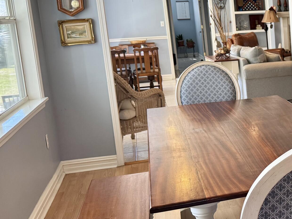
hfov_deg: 30.1
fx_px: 489
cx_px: 316
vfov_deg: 25.2
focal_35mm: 58
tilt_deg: -9.6
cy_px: 97
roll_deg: +2.9
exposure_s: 1/120
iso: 200
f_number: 1.78
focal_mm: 6.76
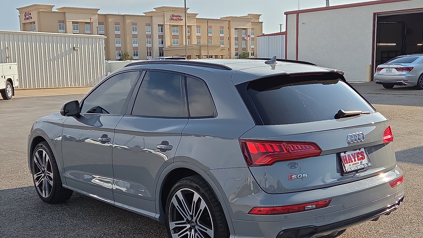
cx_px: 212
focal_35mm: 48
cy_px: 146
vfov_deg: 24.9
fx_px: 538
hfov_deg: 42.9
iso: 25
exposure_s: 1/1250
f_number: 1.8
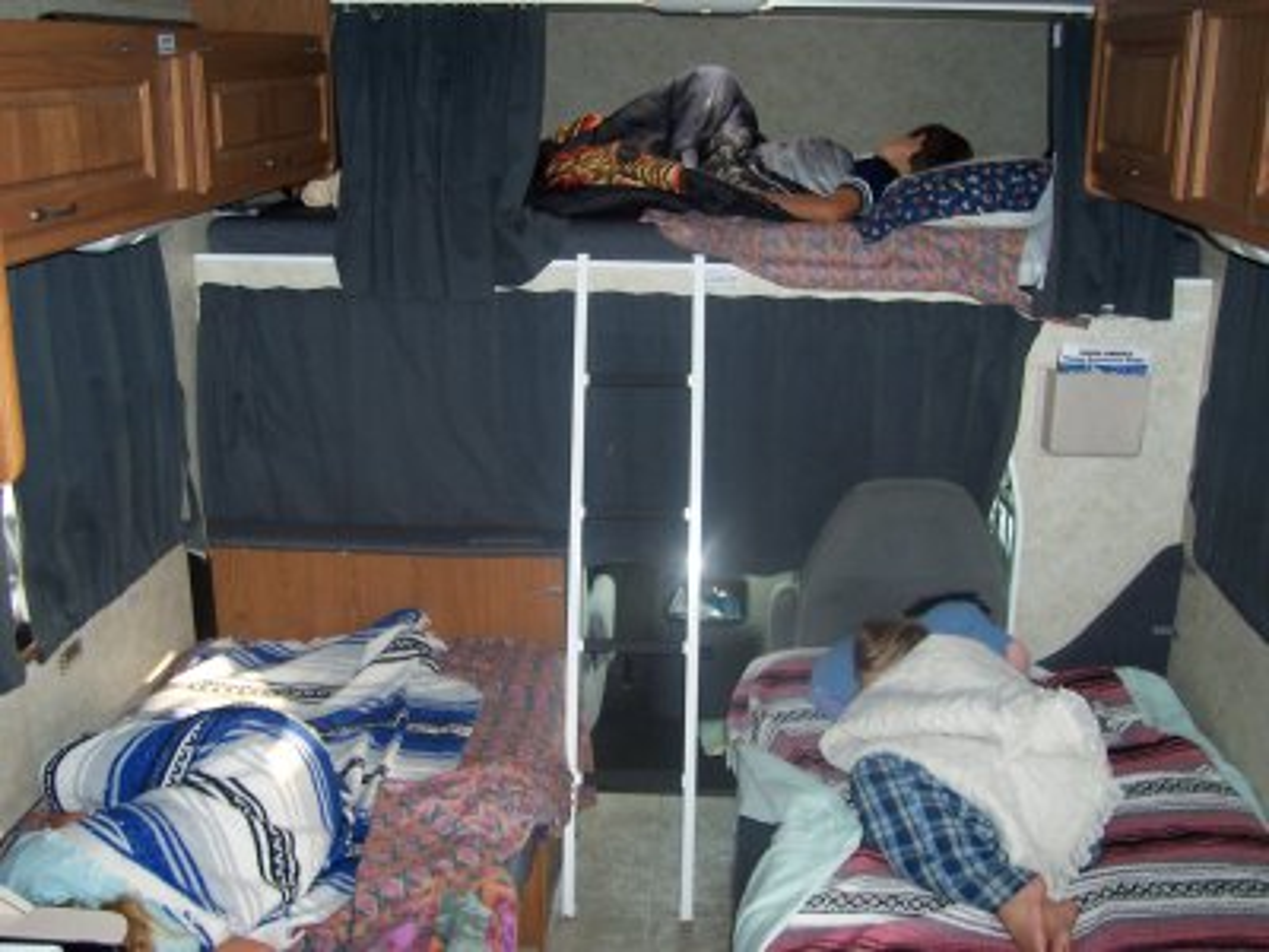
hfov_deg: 50.1
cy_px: 476
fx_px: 1356
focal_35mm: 37
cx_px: 634
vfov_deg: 38.7
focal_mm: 5.6
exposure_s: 1/60
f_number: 2.8
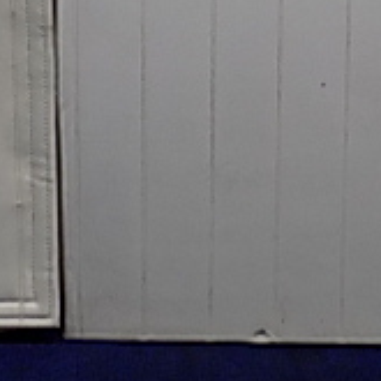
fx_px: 984
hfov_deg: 21.6
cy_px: -150
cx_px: 67
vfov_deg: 19.7
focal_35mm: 79
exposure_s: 1/30
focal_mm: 4
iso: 125
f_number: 3.1
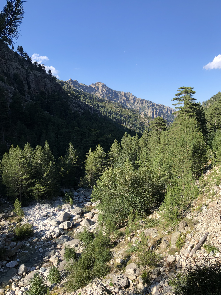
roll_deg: +2.7
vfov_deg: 61.7
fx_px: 247
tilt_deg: -5.2
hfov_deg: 48.2
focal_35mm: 29
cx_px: 113
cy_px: 145
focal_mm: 4
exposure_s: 1/1066
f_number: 1.8
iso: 20
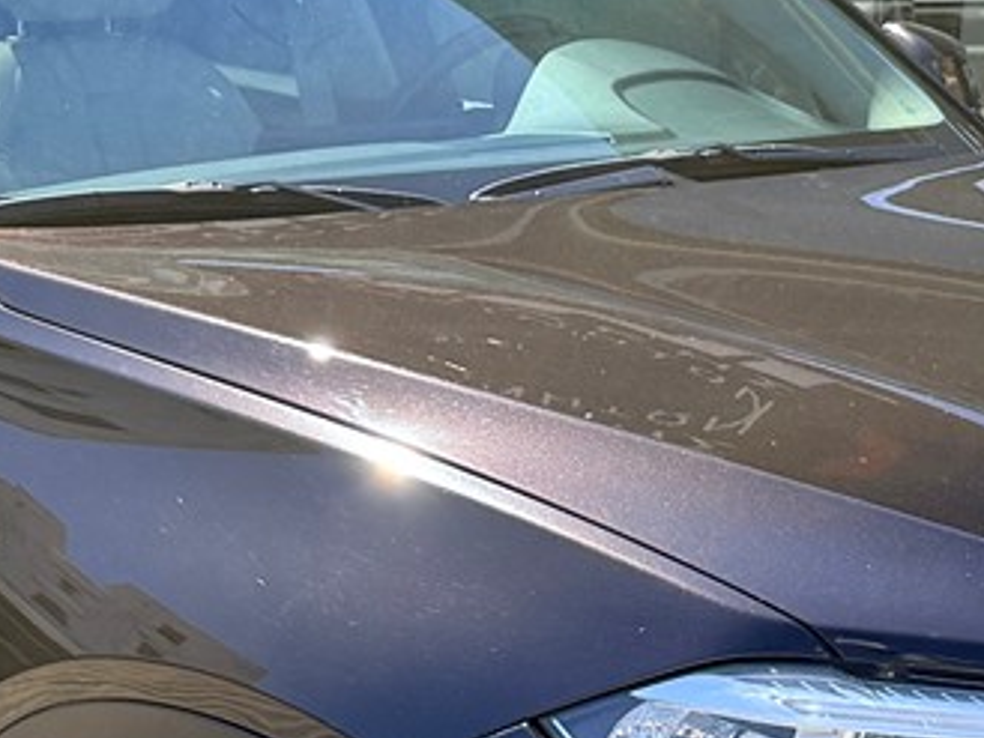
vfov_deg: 10.4
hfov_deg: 14.1
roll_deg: +0.8
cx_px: 320
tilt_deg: +0.7
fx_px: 3981
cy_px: -218
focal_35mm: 140
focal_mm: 6.76
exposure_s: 1/1901
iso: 100
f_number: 1.78
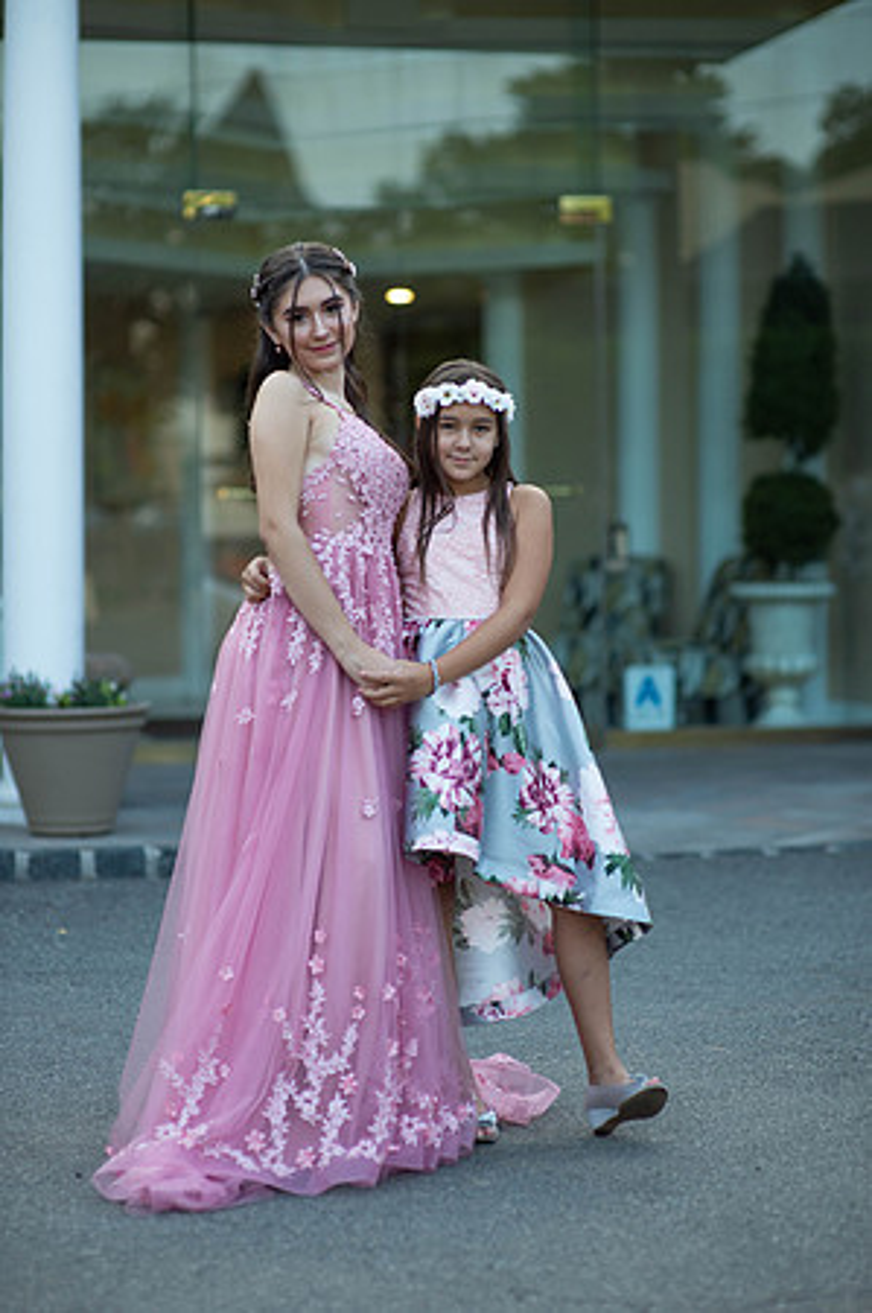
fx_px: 3095
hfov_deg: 16.0
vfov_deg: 23.9
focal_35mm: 85
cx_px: 436
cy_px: 656
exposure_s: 1/800
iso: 250
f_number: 2
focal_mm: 85
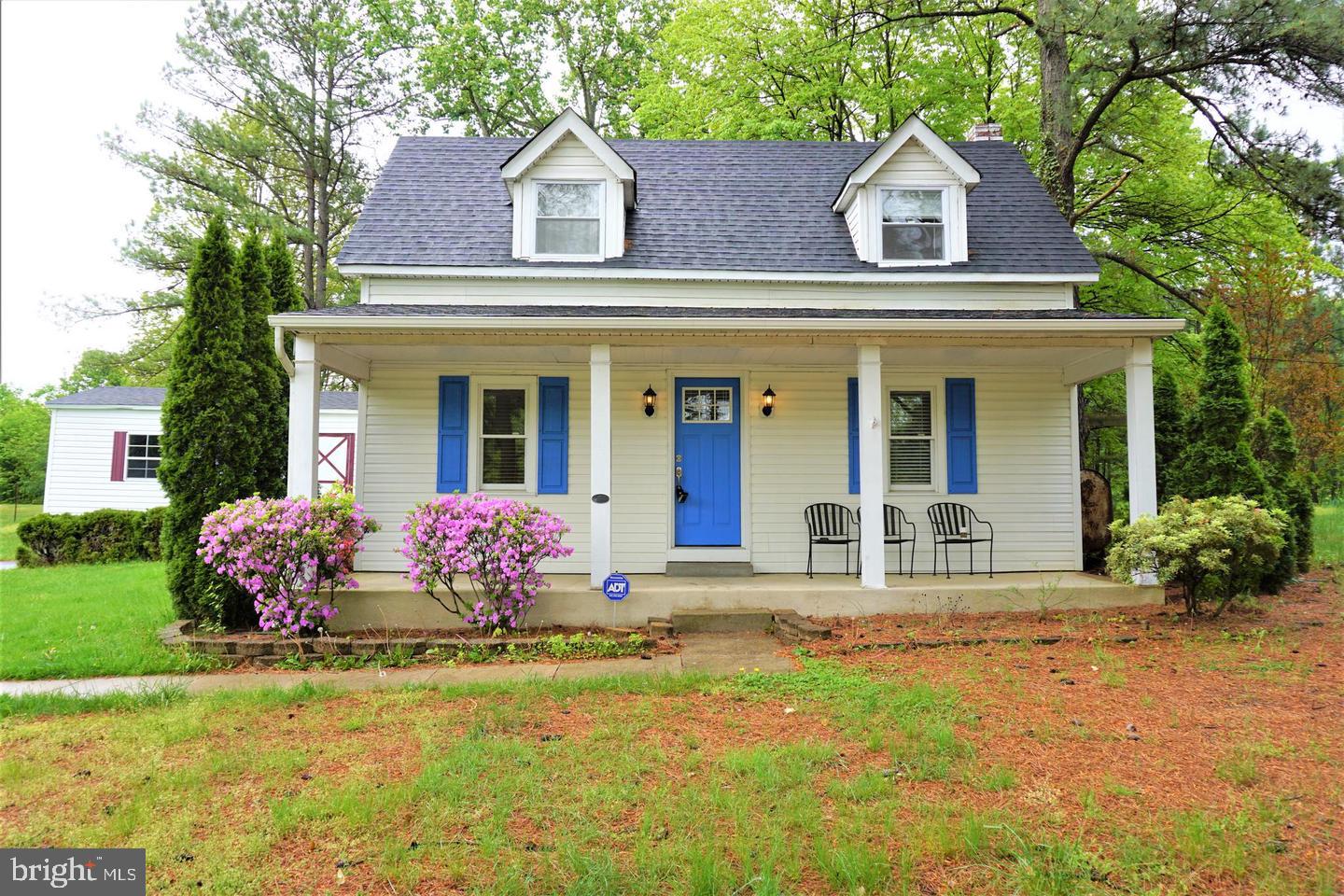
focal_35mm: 24
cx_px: 672
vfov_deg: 53.1
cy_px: 448
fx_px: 896
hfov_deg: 73.7
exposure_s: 1/60
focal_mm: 16
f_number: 5.6
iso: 100
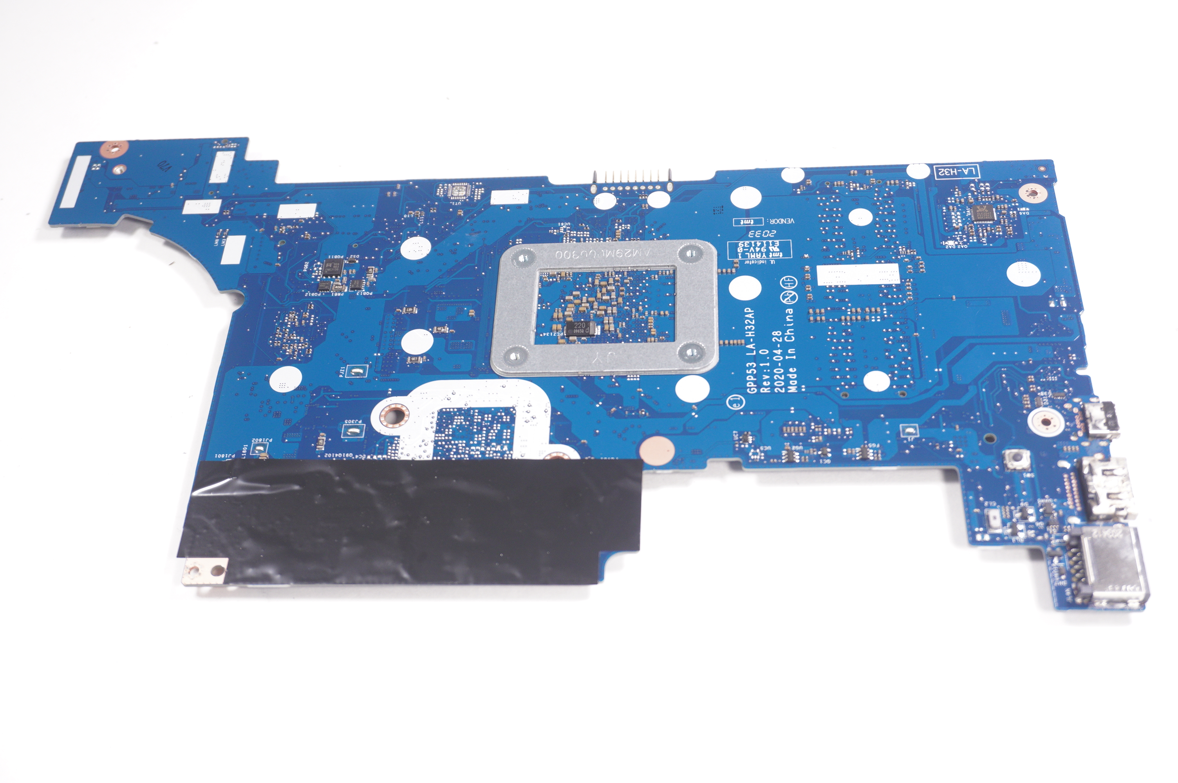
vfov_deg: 31.8
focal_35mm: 42
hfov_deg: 46.4
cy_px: 392
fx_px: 1373
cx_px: 589
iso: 640
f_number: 5
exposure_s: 1/160
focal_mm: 28
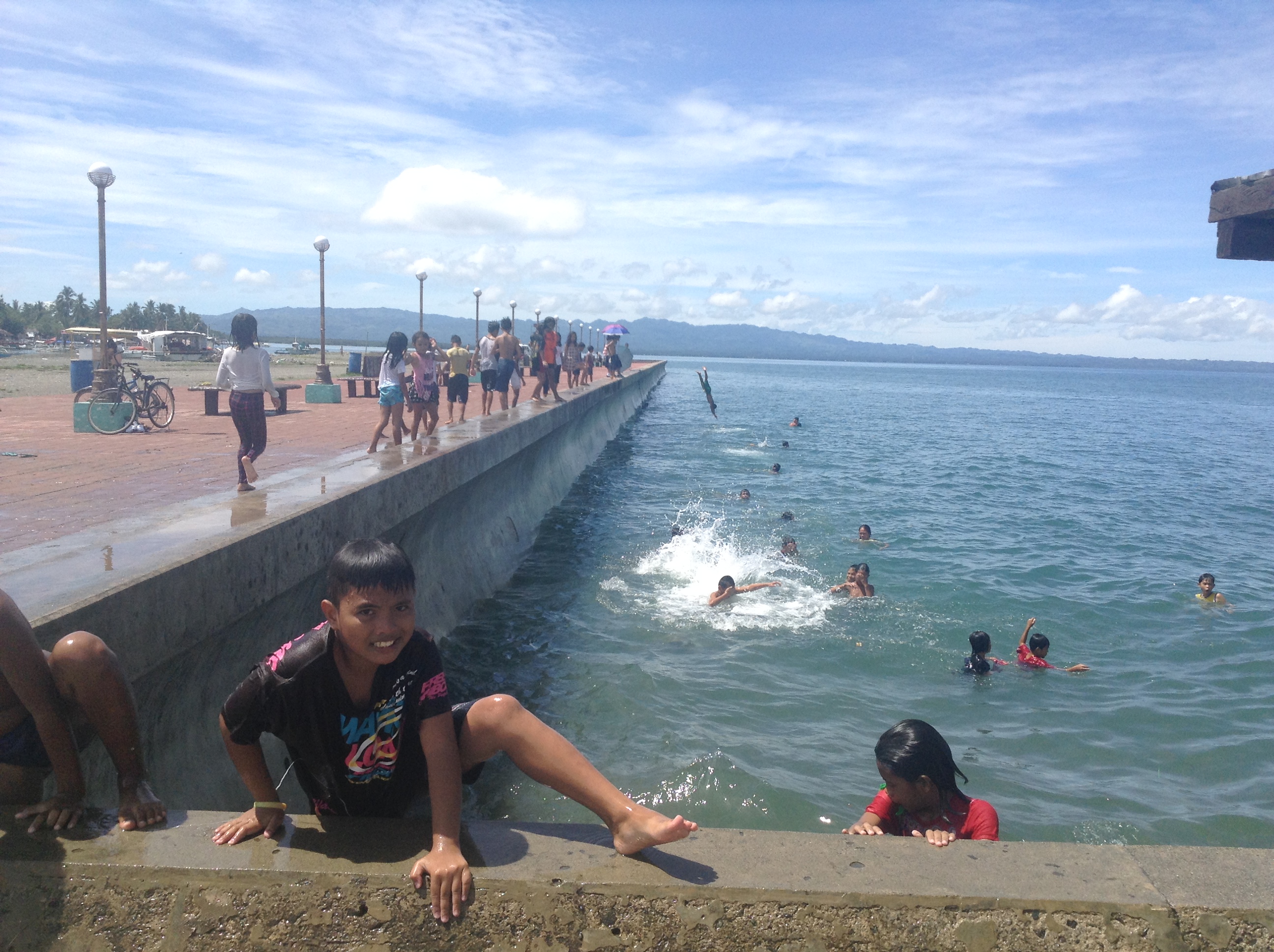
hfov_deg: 55.4
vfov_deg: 42.8
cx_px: 637
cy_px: 476
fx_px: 1213
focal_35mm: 33
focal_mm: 3.3
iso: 25
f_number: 2.4
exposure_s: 1/1348
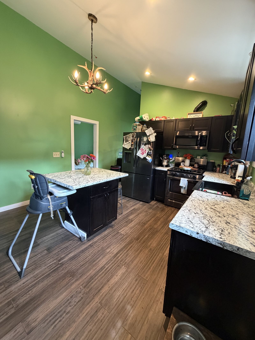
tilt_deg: -10.1
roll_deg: -3.1
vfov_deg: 102.1
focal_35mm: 14
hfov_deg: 85.7
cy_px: 170
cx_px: 128
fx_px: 137
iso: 500
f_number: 2.2
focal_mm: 2.22
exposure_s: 1/60
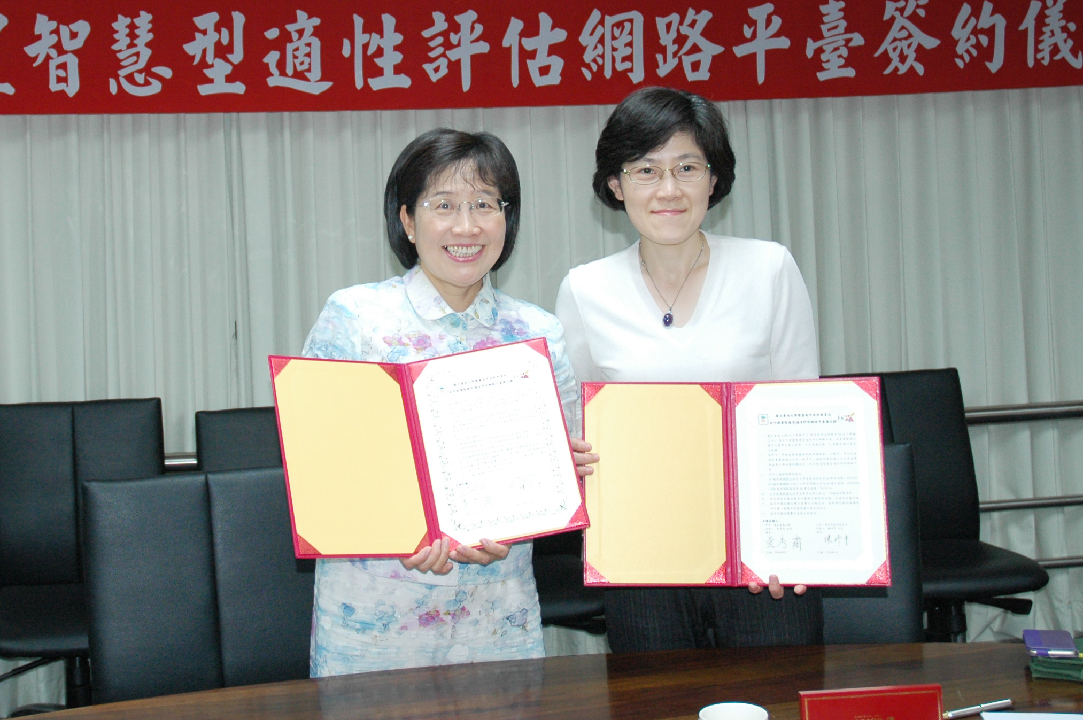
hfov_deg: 40.1
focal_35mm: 49
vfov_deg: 27.2
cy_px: 199
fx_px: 1473
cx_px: 396
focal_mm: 22
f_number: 3.8
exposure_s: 1/60
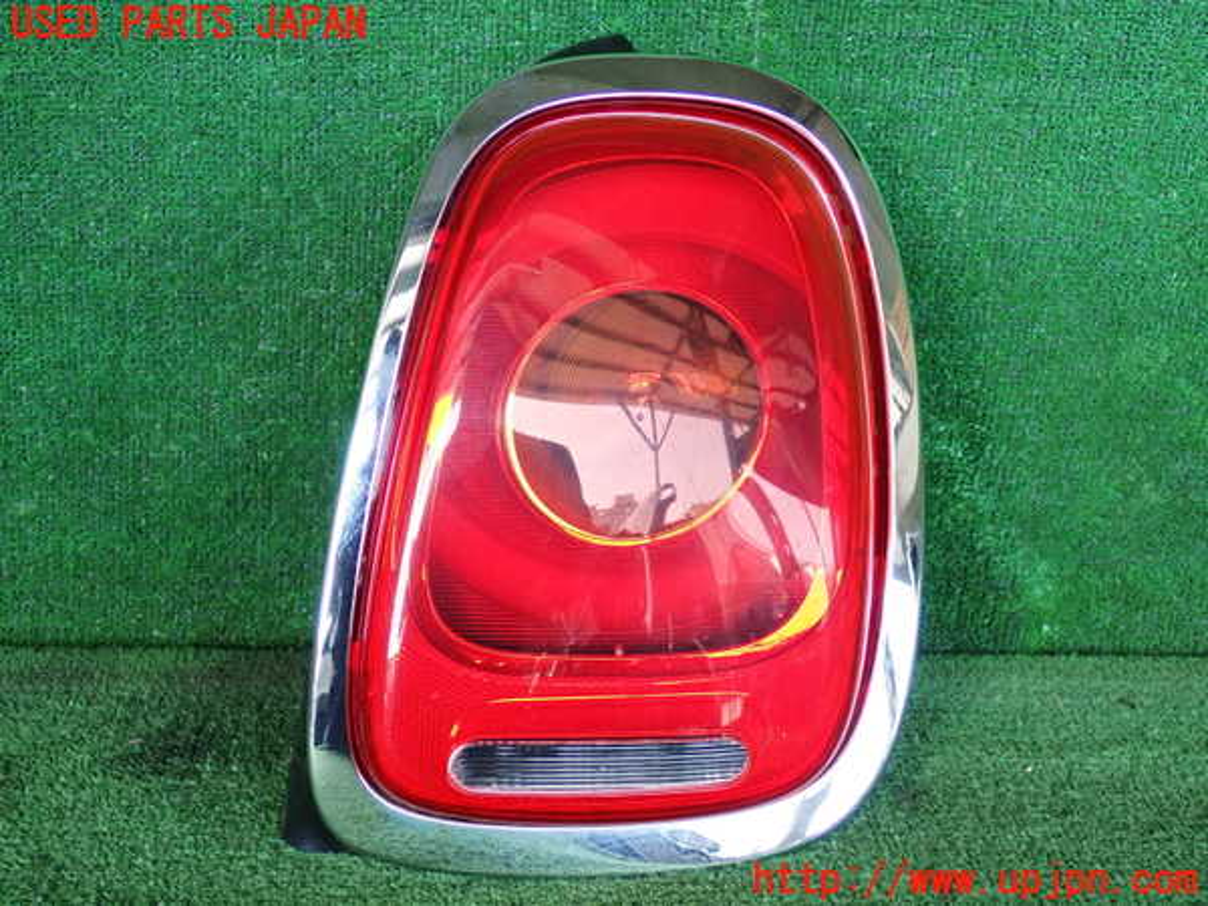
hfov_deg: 40.4
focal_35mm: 47
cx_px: 604
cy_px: 453
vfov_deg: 30.9
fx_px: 1640
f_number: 3.1
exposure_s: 1/125
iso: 250
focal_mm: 8.4
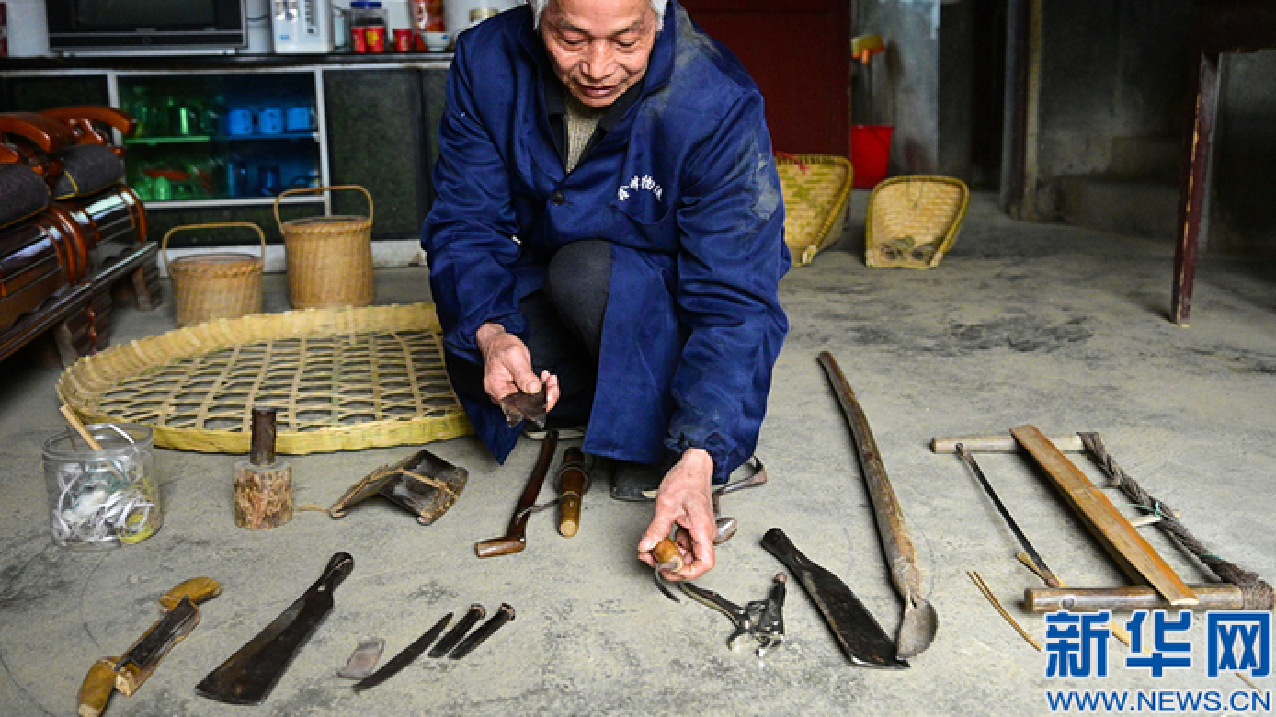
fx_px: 1252
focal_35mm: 37
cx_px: 642
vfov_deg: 31.9
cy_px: 299
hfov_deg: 54.0
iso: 14400
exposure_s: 1/800
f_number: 4
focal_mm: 35
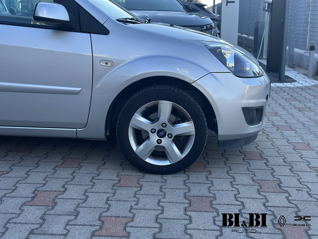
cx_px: 159
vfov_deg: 30.3
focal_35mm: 48
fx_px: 441
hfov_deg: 39.7
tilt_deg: -12.6
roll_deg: +0.6
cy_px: 120
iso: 80
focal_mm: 6.86
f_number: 1.78
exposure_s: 1/962
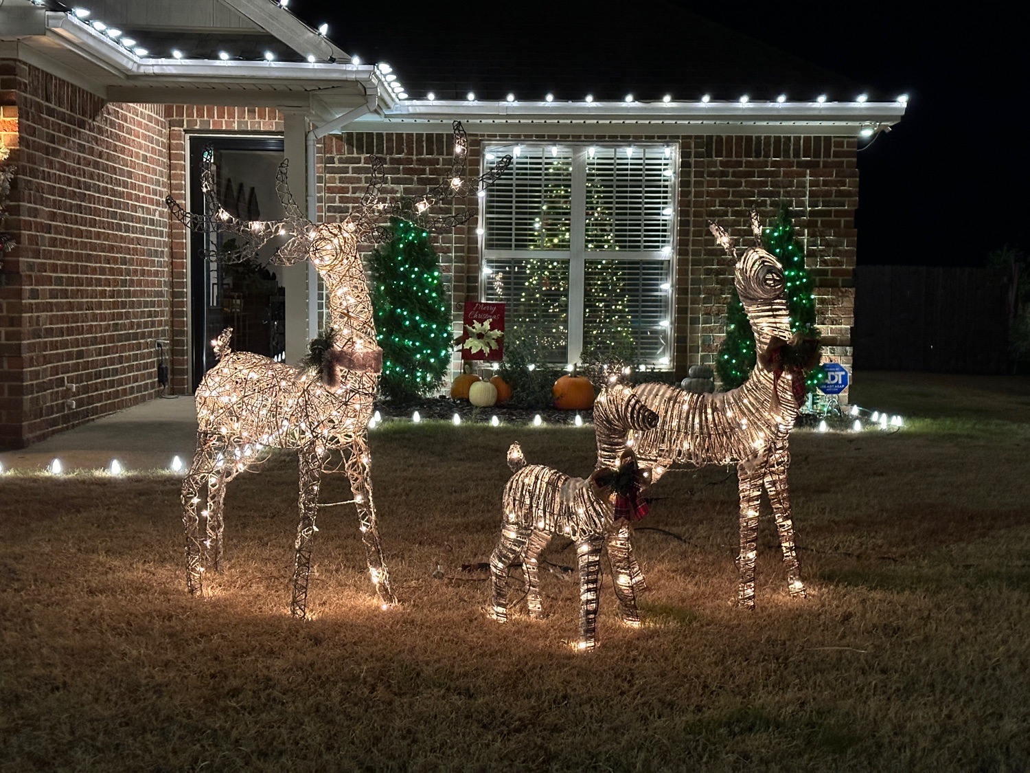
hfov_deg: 39.7
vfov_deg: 30.3
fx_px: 1428
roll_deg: -0.9
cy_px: 386
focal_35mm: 48
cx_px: 515
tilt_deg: -4.4
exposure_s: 1/30
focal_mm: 6.86
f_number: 1.78
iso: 640
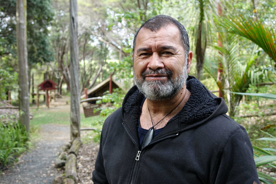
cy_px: 92
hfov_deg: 43.6
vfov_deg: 29.9
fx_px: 345
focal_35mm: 45
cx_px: 138
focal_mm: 16.43
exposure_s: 1/80
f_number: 2.8
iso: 125
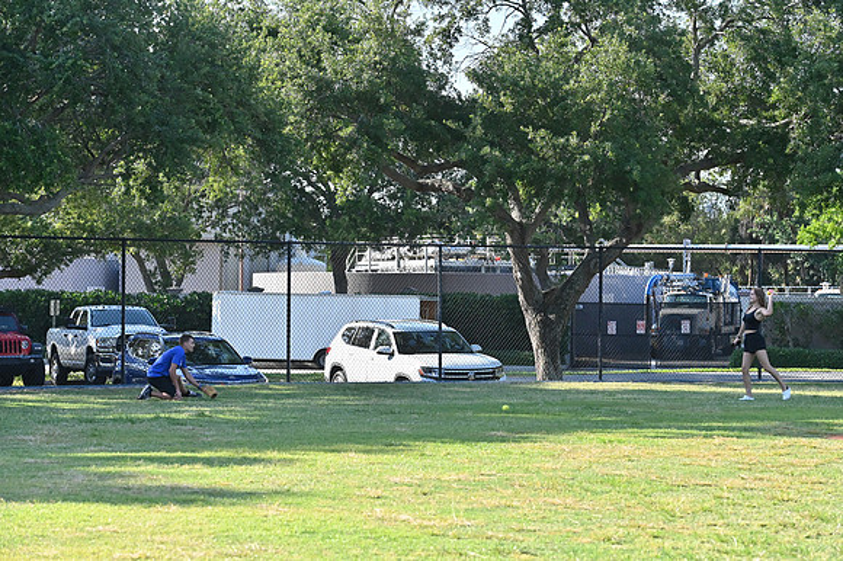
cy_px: 280
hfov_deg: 21.5
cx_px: 422
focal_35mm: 95
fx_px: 2223
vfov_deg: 14.4
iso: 4000
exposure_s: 1/8000
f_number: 6.3
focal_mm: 95
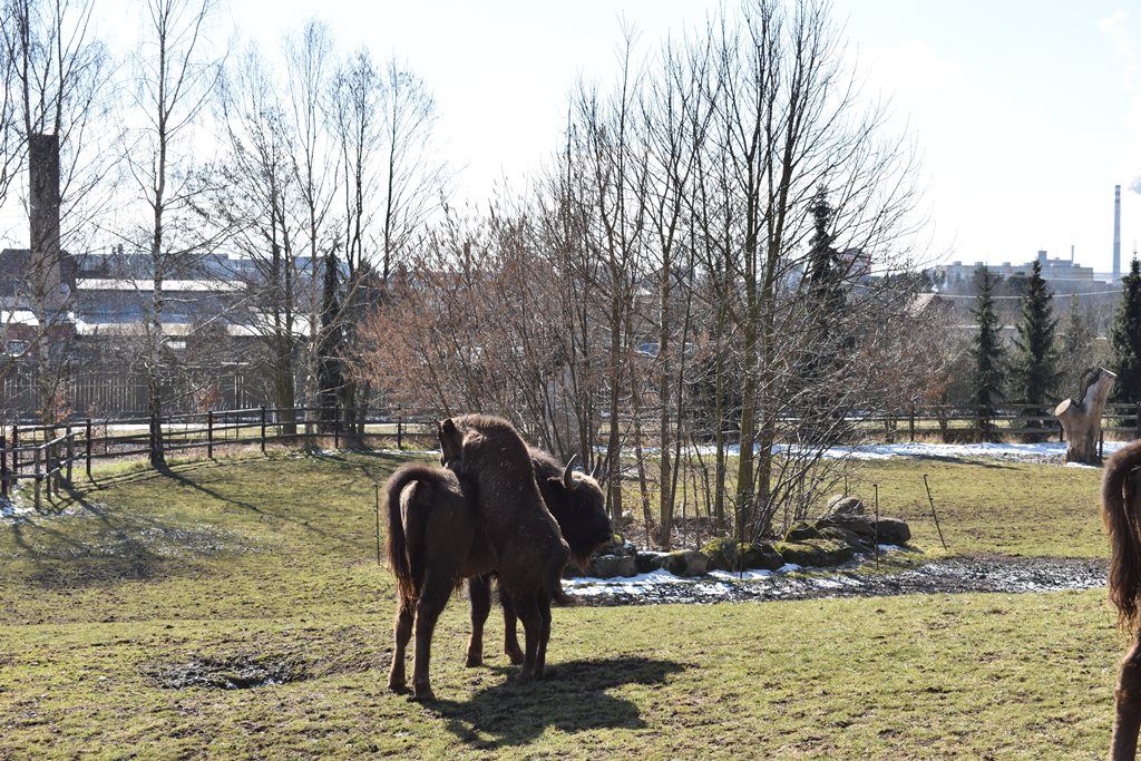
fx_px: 1807
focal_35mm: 57
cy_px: 380
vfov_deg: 23.8
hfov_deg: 35.0
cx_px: 570
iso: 100
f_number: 8
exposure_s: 1/200
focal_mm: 38
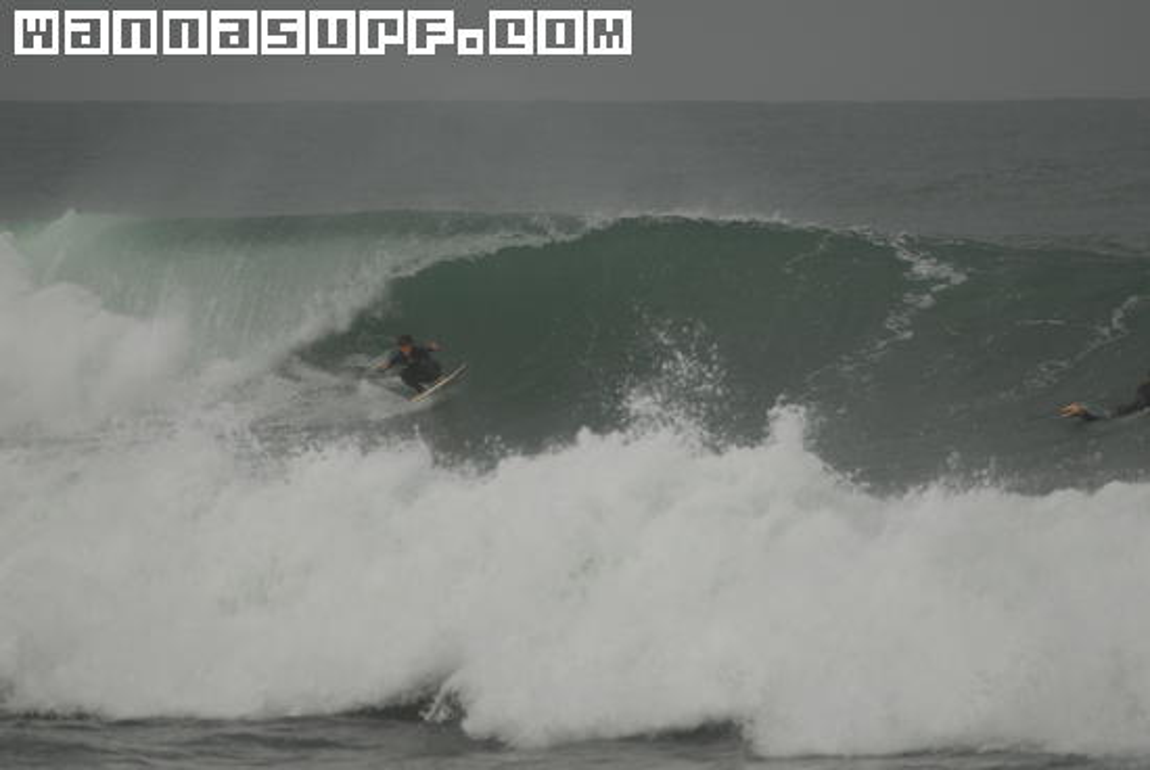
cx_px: 575
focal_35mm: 450
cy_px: 385
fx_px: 14390
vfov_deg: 3.1
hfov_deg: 4.6
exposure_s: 1/5000
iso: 400
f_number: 4.5
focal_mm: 300
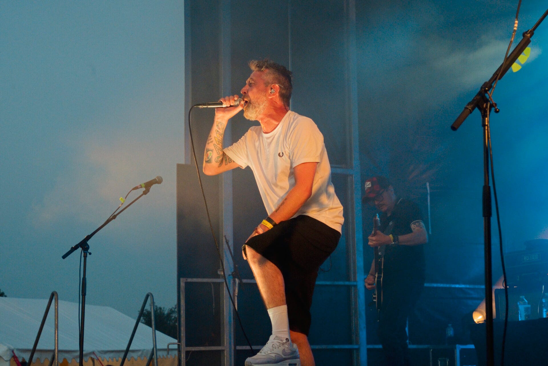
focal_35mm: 70
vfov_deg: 19.5
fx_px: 1065
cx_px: 274
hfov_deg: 28.8
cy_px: 183
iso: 5000
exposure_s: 1/250
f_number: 9
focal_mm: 70
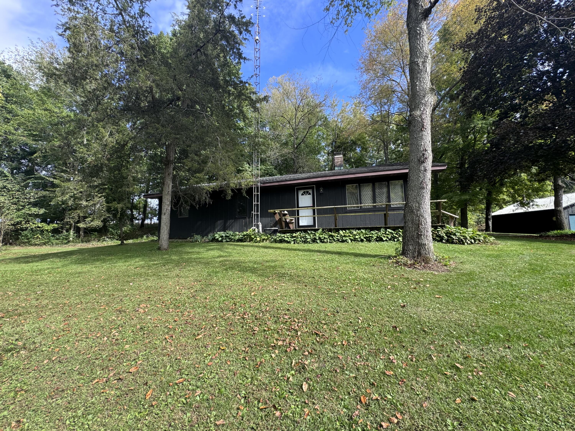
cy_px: 216
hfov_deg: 102.1
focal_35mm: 14
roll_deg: +1.6
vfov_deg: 85.7
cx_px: 288
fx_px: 233
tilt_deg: +5.0
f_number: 2.2
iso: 40
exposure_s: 1/375
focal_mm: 2.22
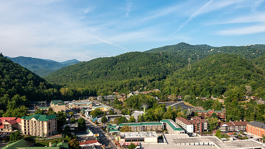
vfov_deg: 38.9
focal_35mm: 30
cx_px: 130
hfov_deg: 64.3
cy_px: 86
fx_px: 211
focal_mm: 28
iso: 100
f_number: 8
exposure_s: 1/200
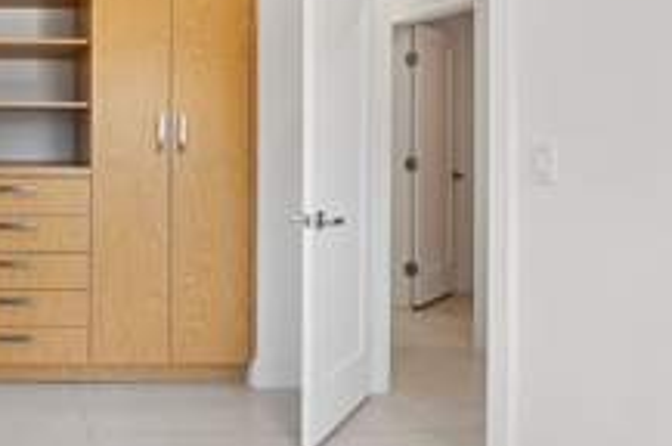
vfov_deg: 41.6
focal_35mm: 31
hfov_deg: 50.0
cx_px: 12
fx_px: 578
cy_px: 146
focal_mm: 14
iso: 100
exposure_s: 1/13
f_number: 8
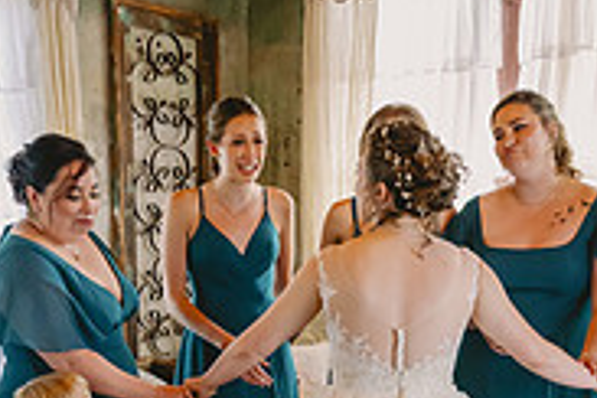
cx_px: 352
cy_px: 483
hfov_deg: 33.8
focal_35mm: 59
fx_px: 978
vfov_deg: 21.3
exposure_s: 1/250
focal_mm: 24
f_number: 3.5
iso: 3200
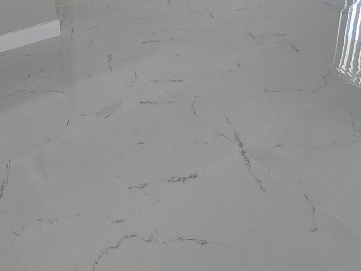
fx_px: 334
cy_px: -37
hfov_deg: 53.5
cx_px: 79
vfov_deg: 36.4
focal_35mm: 32
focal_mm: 2.2
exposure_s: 1/120
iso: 64
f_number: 2.2
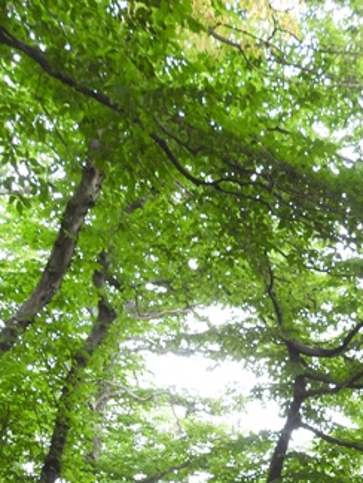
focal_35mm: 59
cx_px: 244
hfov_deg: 24.7
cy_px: 537
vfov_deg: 29.4
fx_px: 824
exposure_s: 1/30
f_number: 2.8
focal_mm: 4.3
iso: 110
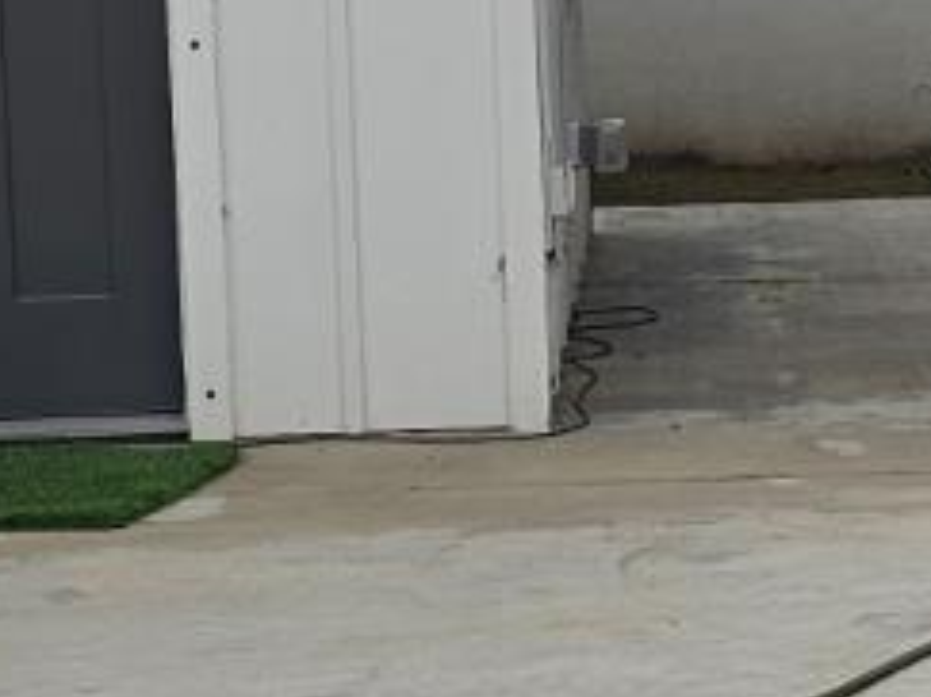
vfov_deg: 10.4
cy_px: 220
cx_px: 862
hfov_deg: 13.8
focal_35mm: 142
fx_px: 3817
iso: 16
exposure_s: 1/1290
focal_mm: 6.3
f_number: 1.7
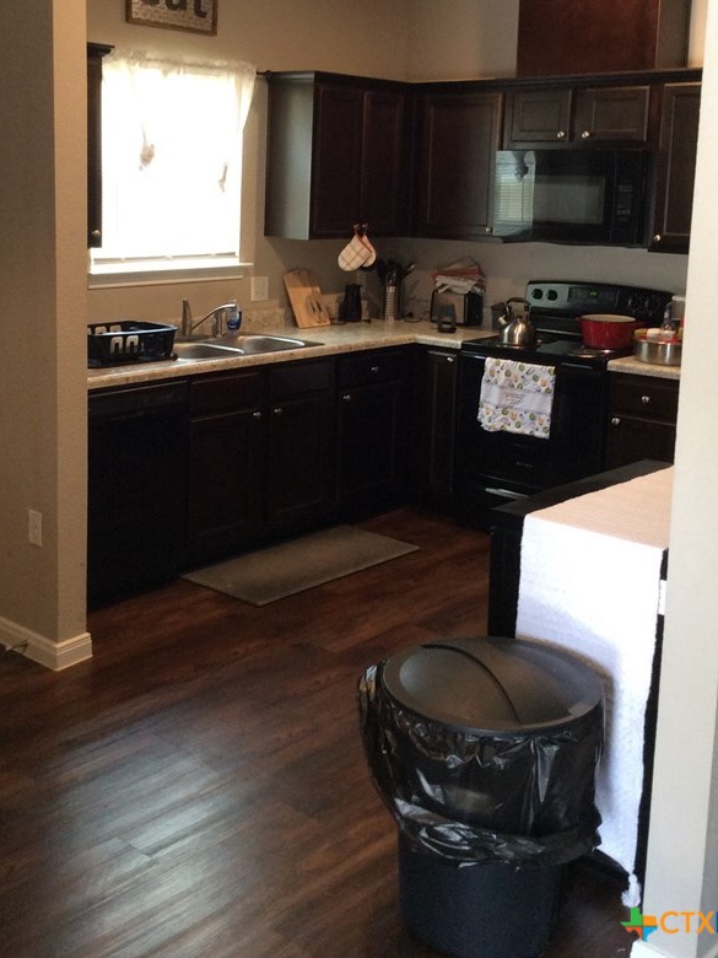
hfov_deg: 34.3
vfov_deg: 44.3
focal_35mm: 42
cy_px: 337
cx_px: 328
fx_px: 1162
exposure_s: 1/24
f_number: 2.4
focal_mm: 3.3
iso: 100
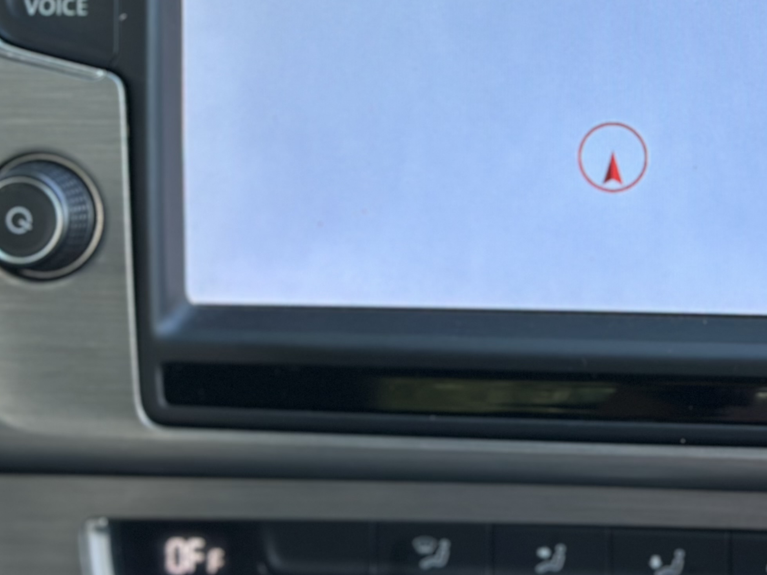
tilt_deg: -21.2
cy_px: 43
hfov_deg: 19.6
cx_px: 621
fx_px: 2193
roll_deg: +1.4
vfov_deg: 14.8
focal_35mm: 99
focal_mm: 6.86
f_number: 1.78
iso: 64
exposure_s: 1/123
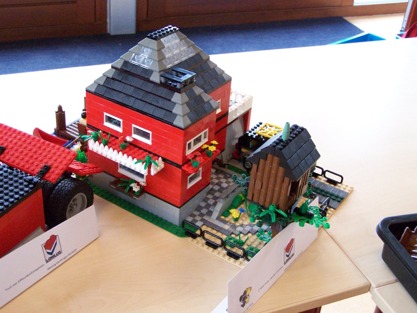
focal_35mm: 51
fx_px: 614
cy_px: 156
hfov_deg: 37.5
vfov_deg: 28.6
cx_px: 208
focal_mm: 8.5
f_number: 3
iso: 400
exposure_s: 1/125
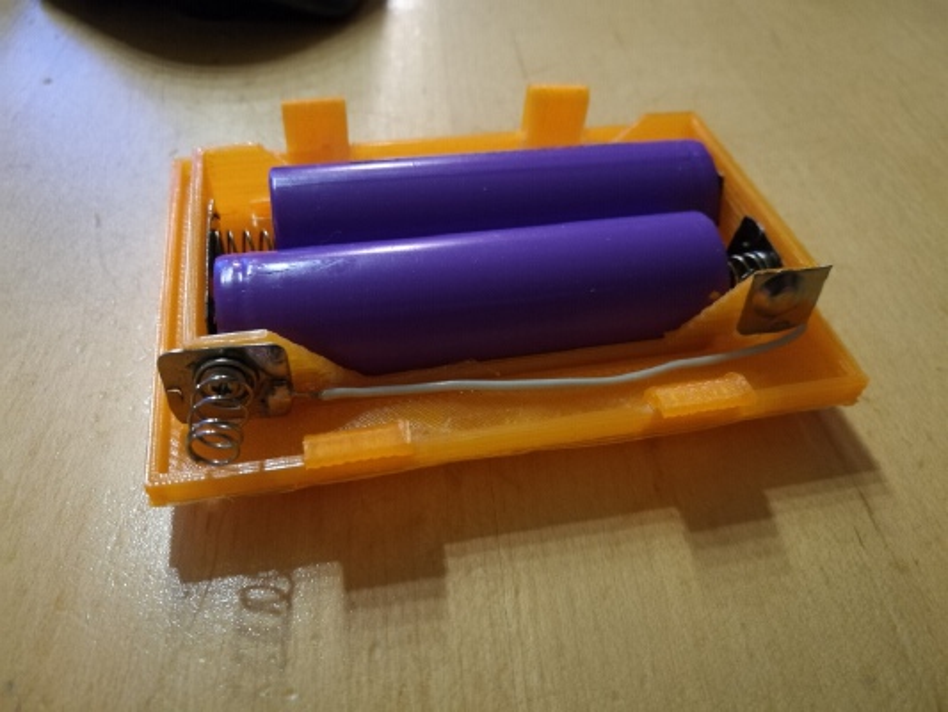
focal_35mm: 27
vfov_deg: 51.4
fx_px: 740
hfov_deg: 65.3
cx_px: 474
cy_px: 356
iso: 800
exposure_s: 1/16.7
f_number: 2.2
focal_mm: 4.5
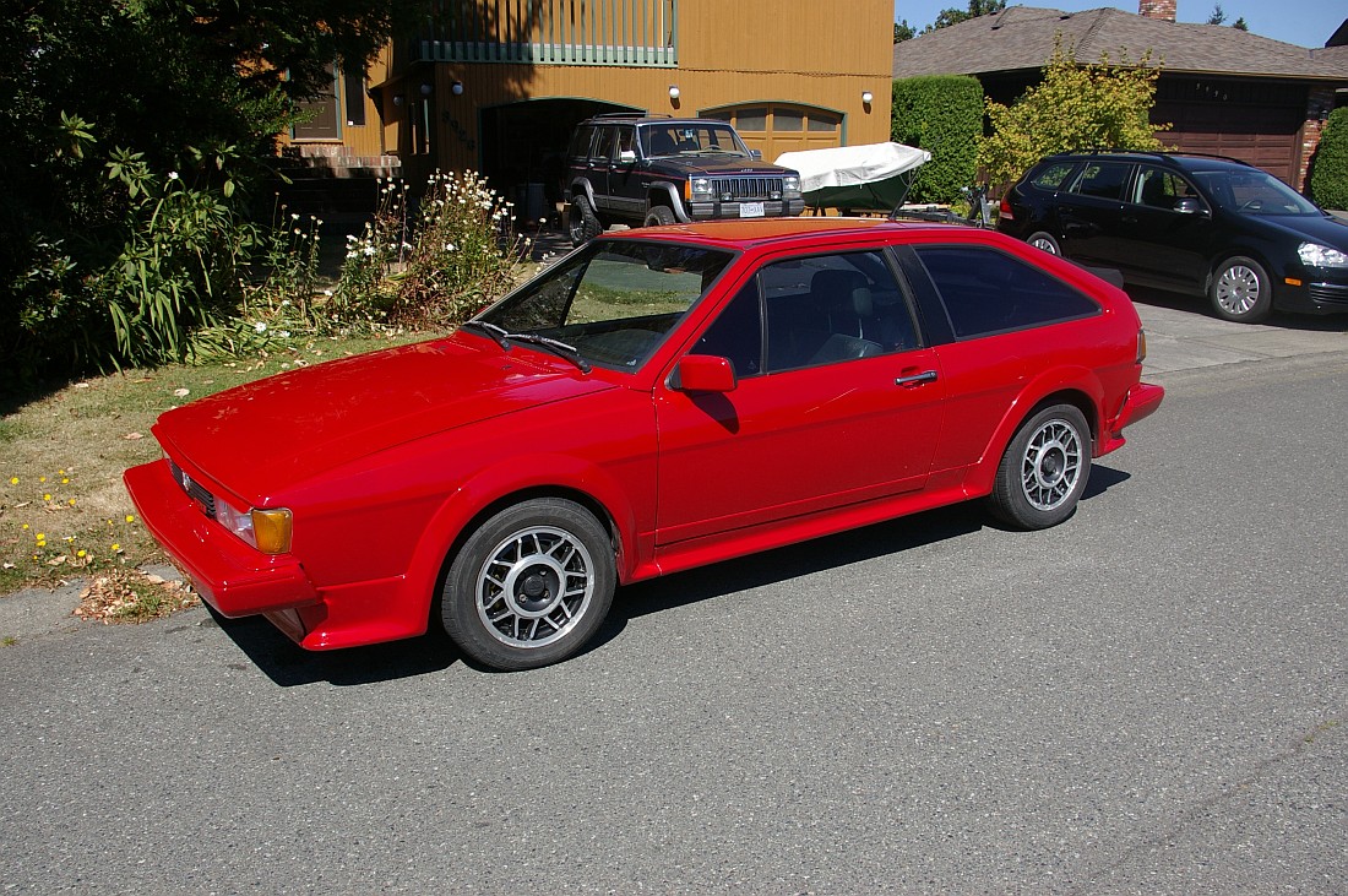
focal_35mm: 32
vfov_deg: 41.6
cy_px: 448
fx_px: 1178
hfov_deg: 59.5
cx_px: 674
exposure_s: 1/250
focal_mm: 21
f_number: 9.5
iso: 200
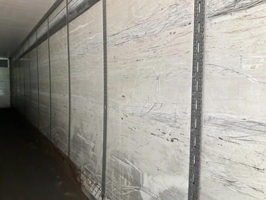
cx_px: 133
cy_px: 100
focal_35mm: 29
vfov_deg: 48.2
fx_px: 223
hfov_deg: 61.7
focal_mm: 3
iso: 64
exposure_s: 1/103
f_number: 1.8
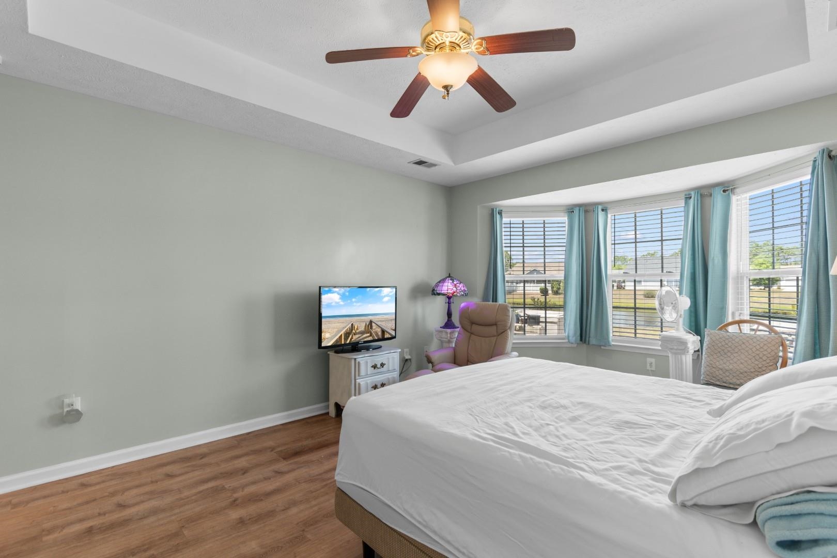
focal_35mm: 16
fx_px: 372
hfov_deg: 96.7
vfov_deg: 73.7
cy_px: 279
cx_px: 418
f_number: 4.8
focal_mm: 11
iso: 100
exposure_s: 1/13
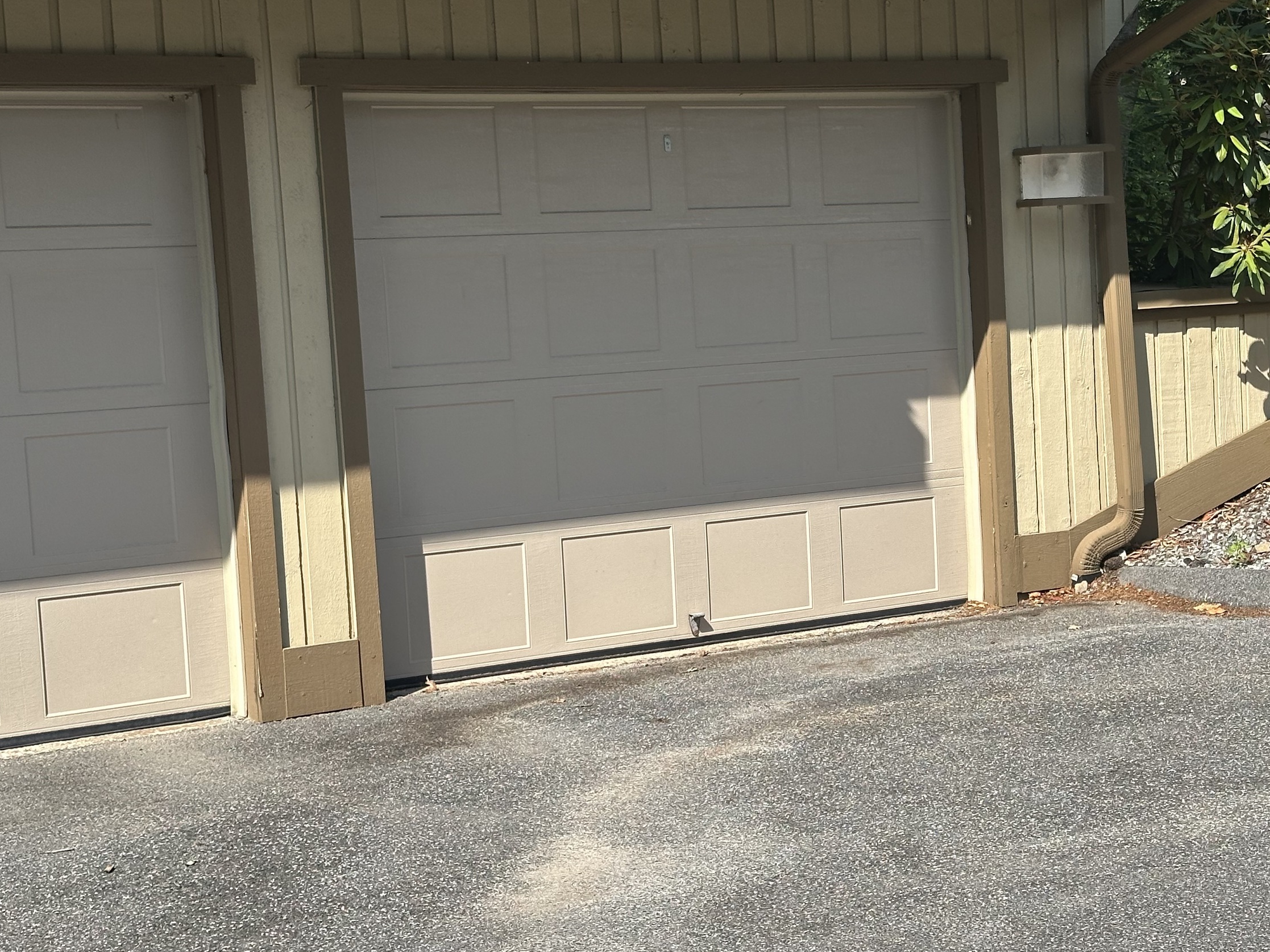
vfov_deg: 22.3
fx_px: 2422
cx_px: 778
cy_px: 490
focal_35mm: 66
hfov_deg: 29.3
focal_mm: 6.86
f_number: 1.78
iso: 64
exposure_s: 1/2410
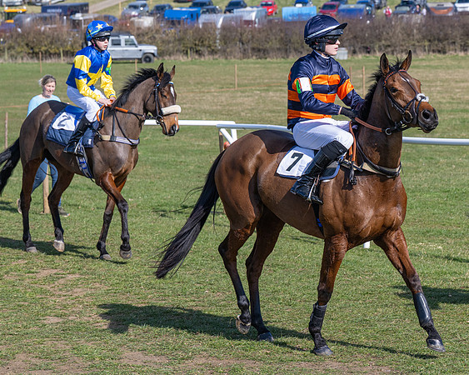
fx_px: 1972
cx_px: 270
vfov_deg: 10.9
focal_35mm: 142
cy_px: 188
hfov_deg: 13.6
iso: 200
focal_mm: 76
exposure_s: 1/1250
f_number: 5
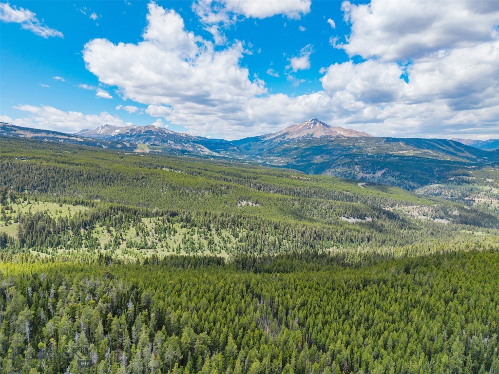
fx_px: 346
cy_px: 187
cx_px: 250
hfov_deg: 71.6
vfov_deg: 56.8
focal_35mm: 24
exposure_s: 1/3200
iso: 240
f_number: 1.8
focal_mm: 8.67
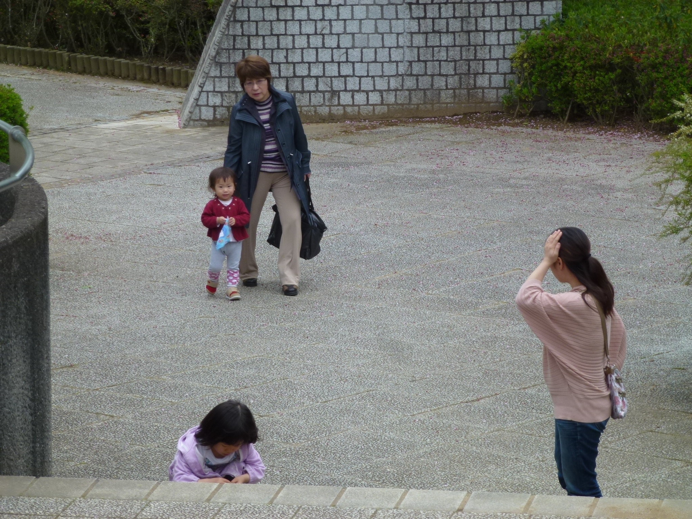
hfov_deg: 9.2
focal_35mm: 214
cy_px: 260
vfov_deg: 6.9
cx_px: 346
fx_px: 4278
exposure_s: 1/200
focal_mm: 38.3
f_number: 5.5
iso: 100
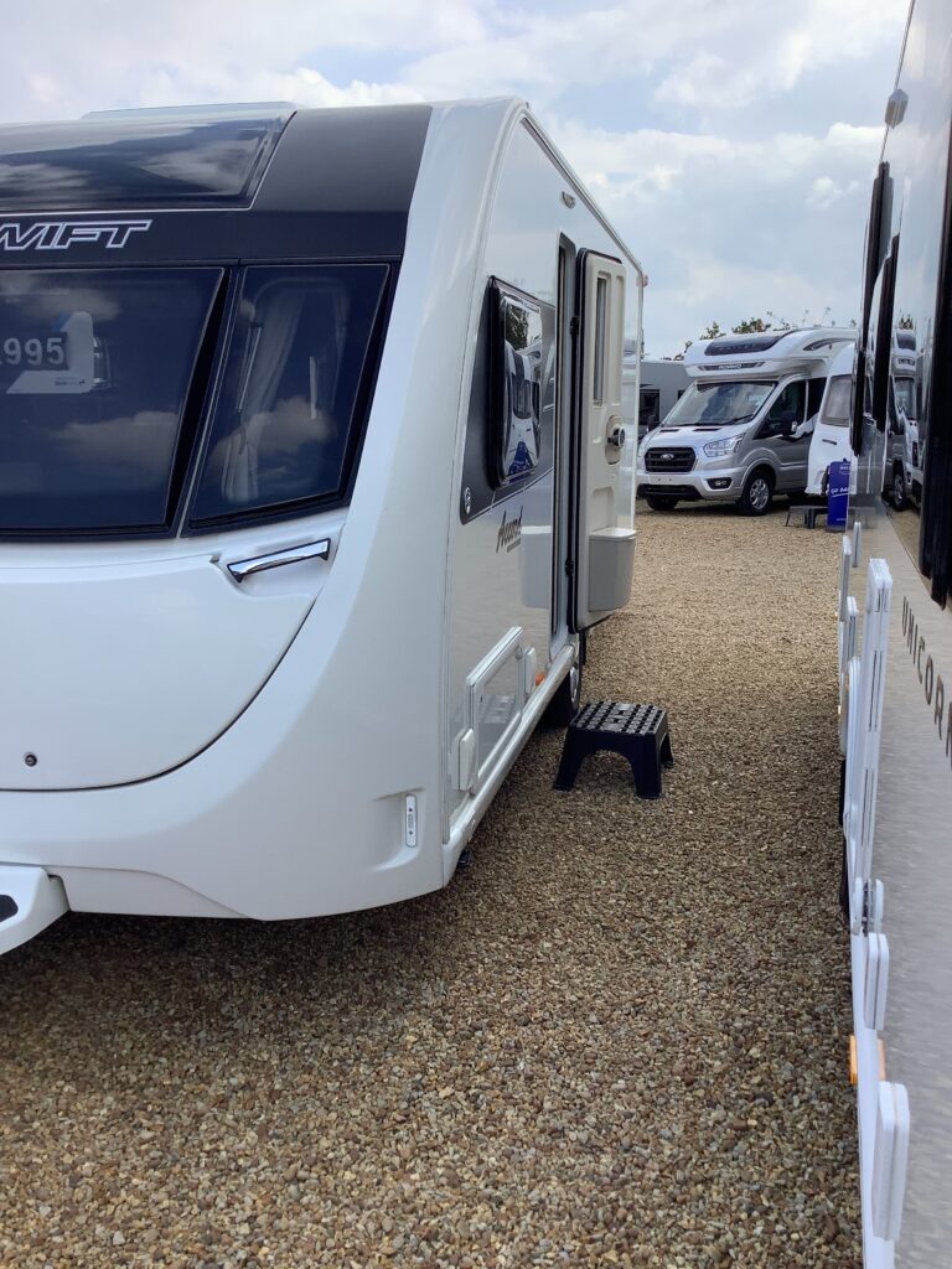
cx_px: 476
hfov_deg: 45.4
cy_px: 634
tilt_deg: -11.8
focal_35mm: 31
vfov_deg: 58.4
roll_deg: +0.4
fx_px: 1137
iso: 25
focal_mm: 3.3
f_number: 2.4
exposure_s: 1/696
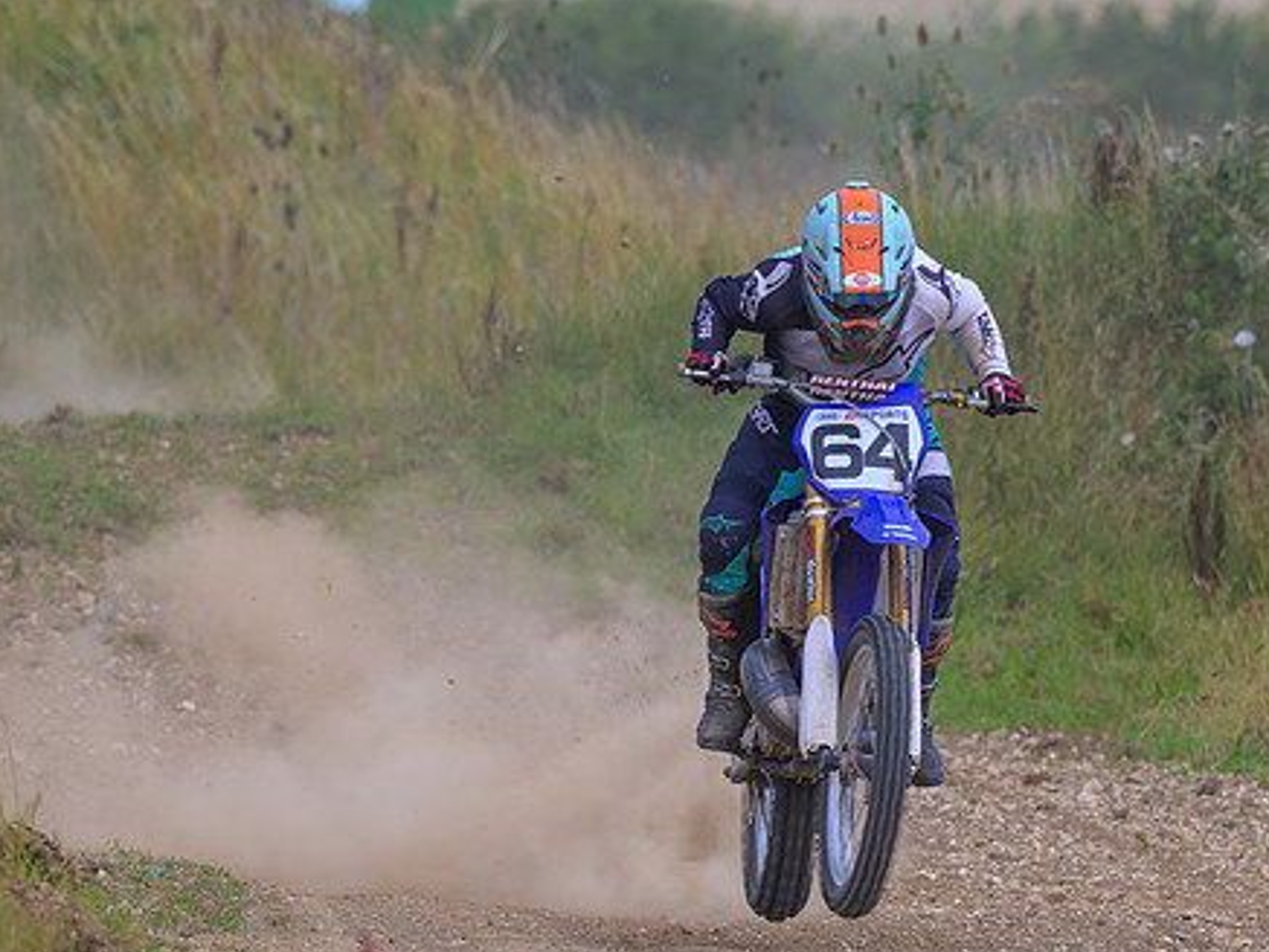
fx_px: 22038
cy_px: 878
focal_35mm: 601
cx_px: 960
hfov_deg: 3.3
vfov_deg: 2.5
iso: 64
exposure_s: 1/400
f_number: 4
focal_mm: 200
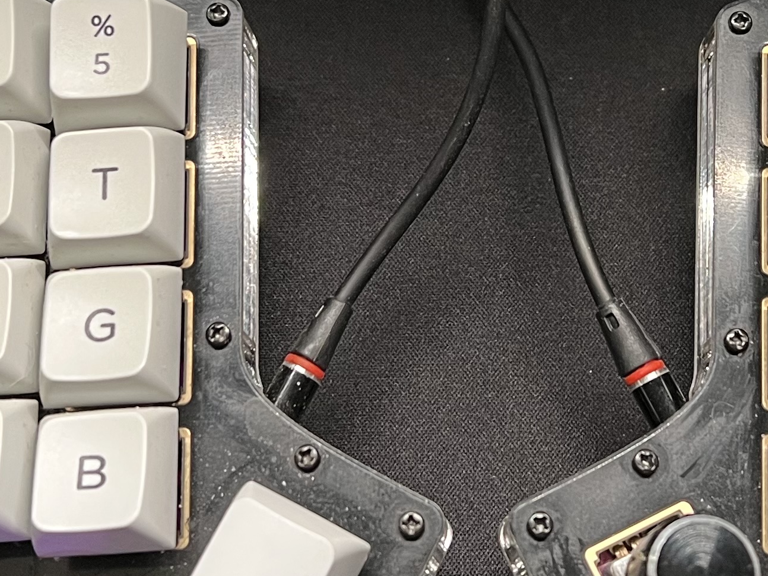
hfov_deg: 24.1
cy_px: 83
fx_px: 1797
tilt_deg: -68.4
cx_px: 461
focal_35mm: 81
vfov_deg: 18.0
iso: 125
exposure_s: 1/60
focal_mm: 5.7
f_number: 1.5
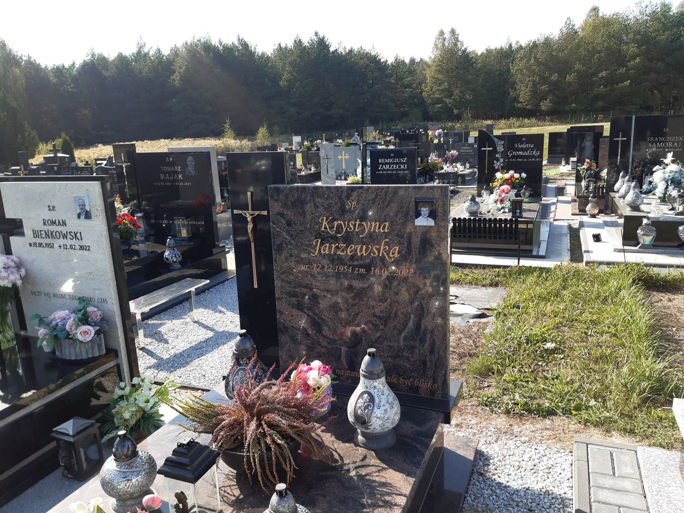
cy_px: 256
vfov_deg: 53.1
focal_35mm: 26
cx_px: 342
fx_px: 514
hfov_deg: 67.3
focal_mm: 3.92
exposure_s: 1/707
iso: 40
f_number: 1.7
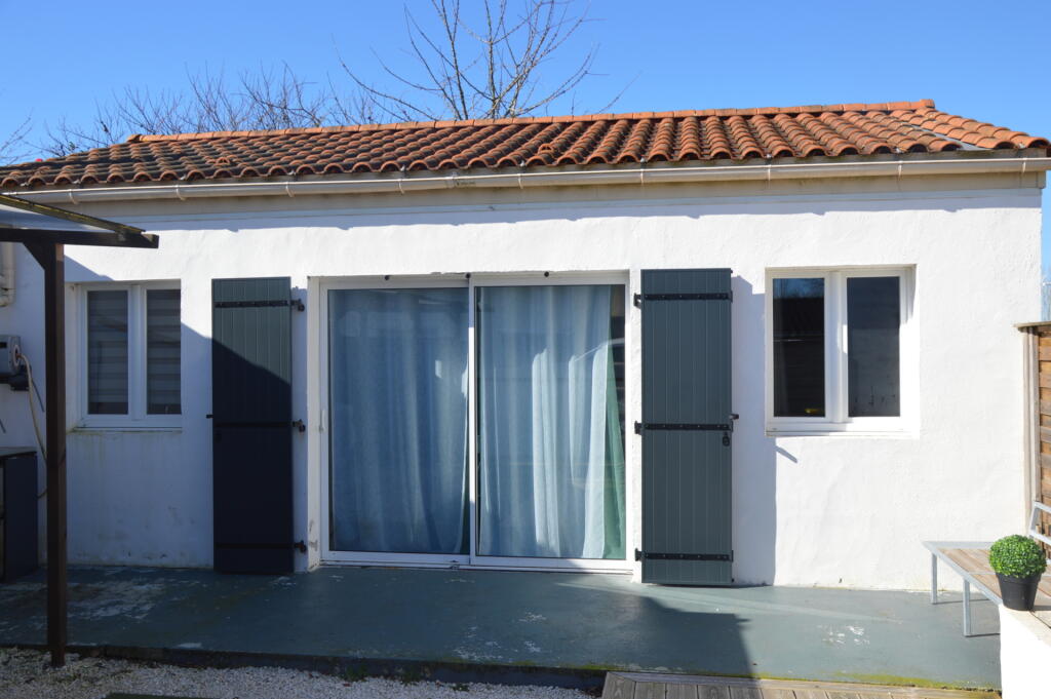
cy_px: 350
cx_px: 526
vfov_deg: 39.9
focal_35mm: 33
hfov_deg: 57.3
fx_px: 963
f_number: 8
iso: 100
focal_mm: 22
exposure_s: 1/250
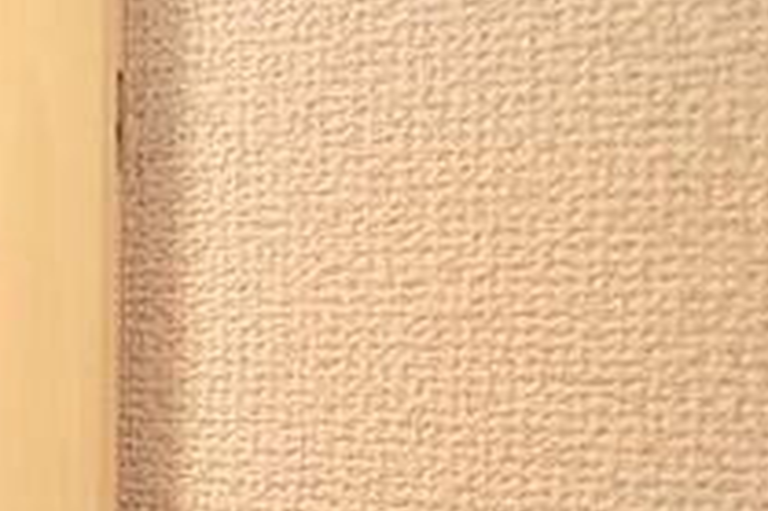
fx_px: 981
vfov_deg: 29.0
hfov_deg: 32.9
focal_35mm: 46
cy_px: 338
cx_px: -209
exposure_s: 1/30
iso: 125
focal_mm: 10
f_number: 3.5
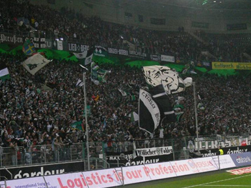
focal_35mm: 70
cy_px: 109
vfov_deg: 21.0
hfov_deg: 27.7
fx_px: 508
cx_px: 112
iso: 400
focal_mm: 9.7
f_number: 3.6
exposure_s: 1/160
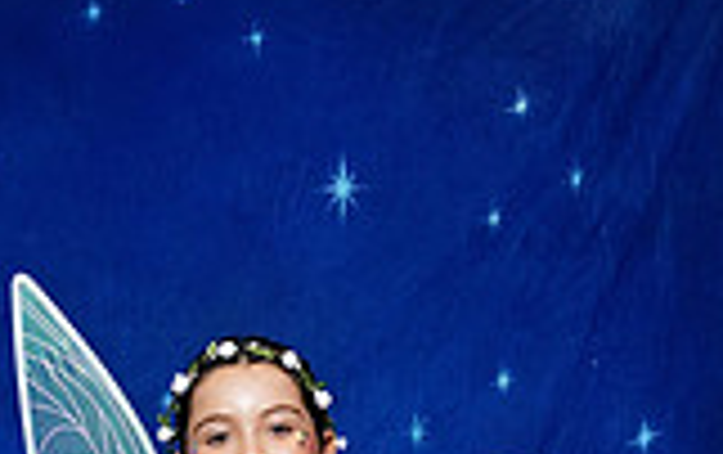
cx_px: 193
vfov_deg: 12.3
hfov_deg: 21.9
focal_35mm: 94
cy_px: 912
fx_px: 1854
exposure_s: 1/60
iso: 1000
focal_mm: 22
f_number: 8
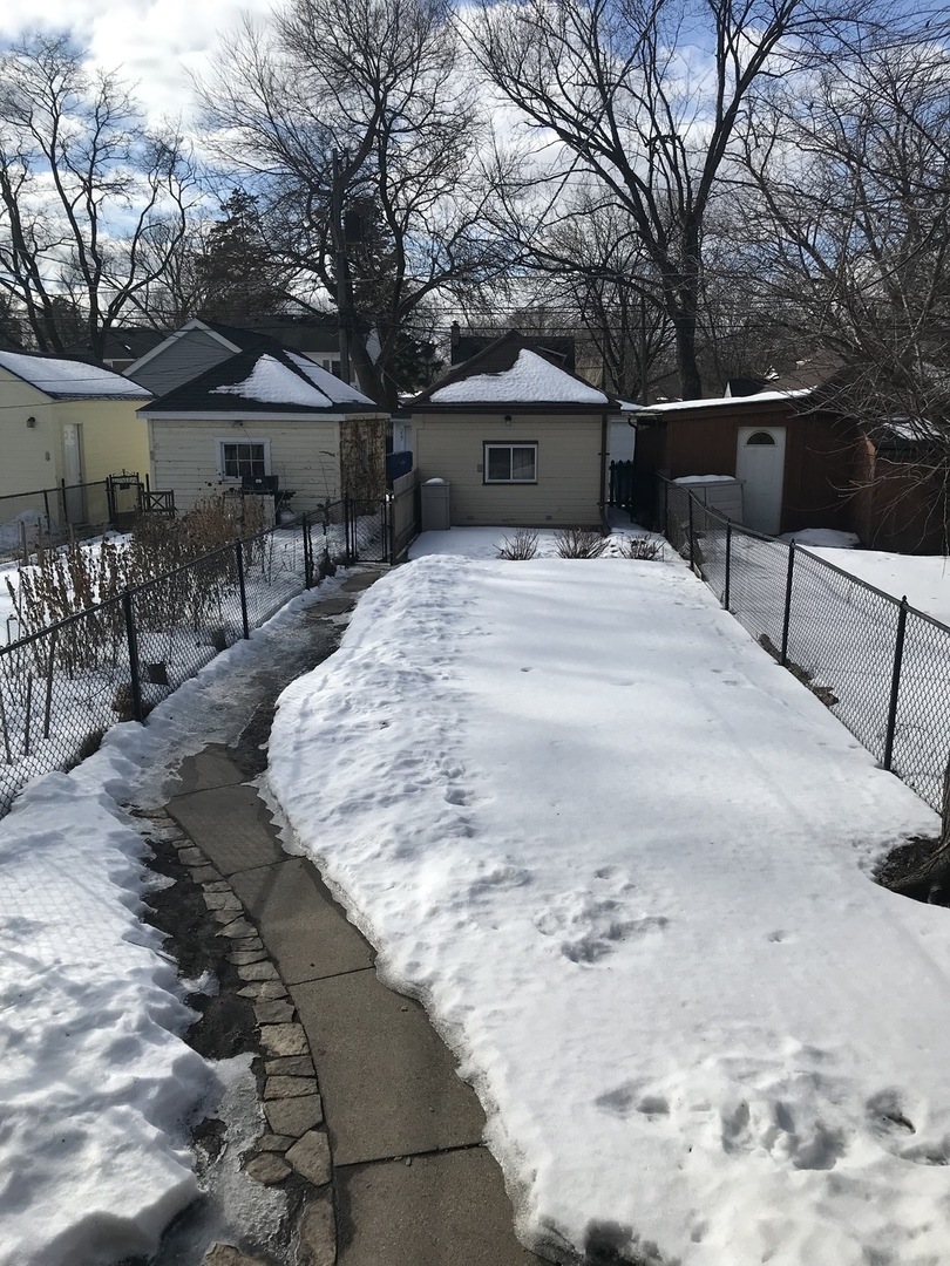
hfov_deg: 49.7
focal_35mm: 28
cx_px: 475
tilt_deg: -11.2
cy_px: 633
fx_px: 1025
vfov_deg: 63.4
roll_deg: -0.2
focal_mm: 3.99
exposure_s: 1/3690
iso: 20
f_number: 1.8
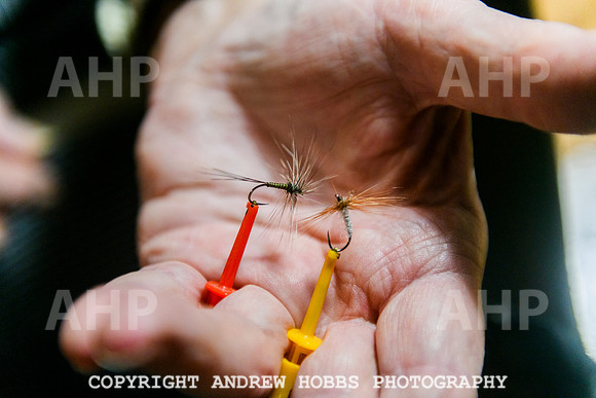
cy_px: 199
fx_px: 1093
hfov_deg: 30.5
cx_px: 298
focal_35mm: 66
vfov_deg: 20.6
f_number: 3.2
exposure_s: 1/1250
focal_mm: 66
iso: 1600
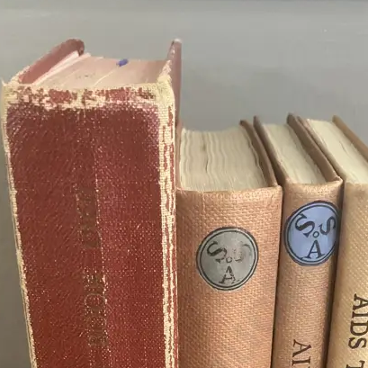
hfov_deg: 27.7
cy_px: 410
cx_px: 192
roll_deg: -1.3
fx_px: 746
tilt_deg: -26.5
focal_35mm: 62
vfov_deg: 25.6
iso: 500
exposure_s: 1/30
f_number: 1.8
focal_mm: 3.99
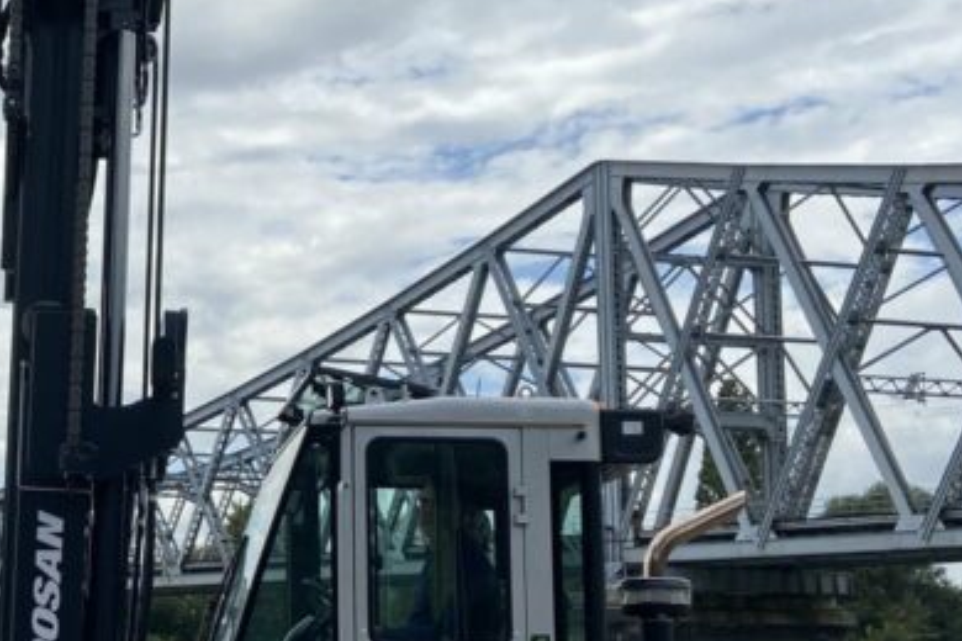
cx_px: 118
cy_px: 451
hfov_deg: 27.5
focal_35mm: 71
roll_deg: -0.8
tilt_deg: +6.6
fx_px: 1897
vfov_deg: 19.1
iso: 32
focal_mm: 4.25
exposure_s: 1/2817
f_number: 1.8
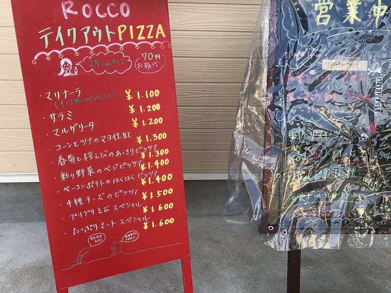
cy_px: 146
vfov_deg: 49.8
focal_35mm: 28
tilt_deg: -21.1
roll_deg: -2.6
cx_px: 196
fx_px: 316
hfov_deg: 63.4
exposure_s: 1/441
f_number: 1.8
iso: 20
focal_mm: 3.99
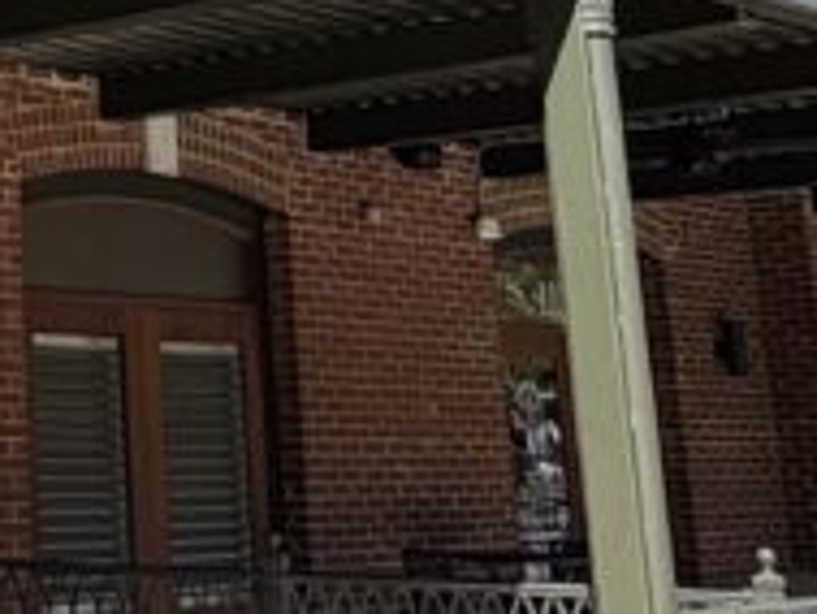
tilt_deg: +17.3
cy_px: -195
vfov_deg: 15.7
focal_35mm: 89
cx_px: -186
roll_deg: -0.7
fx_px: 2102
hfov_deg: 20.5
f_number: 2.2
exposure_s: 1/510
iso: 40
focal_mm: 2.22
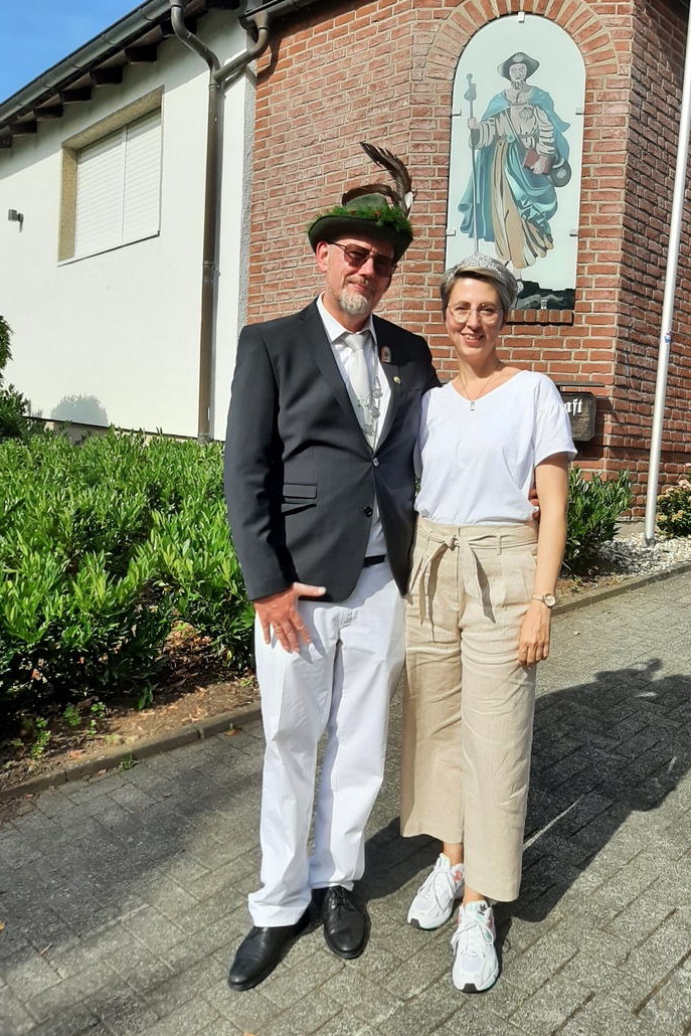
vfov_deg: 65.5
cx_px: 396
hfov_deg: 46.3
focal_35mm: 28
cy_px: 501
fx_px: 806
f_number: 1.7
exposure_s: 1/2445
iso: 40
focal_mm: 3.93
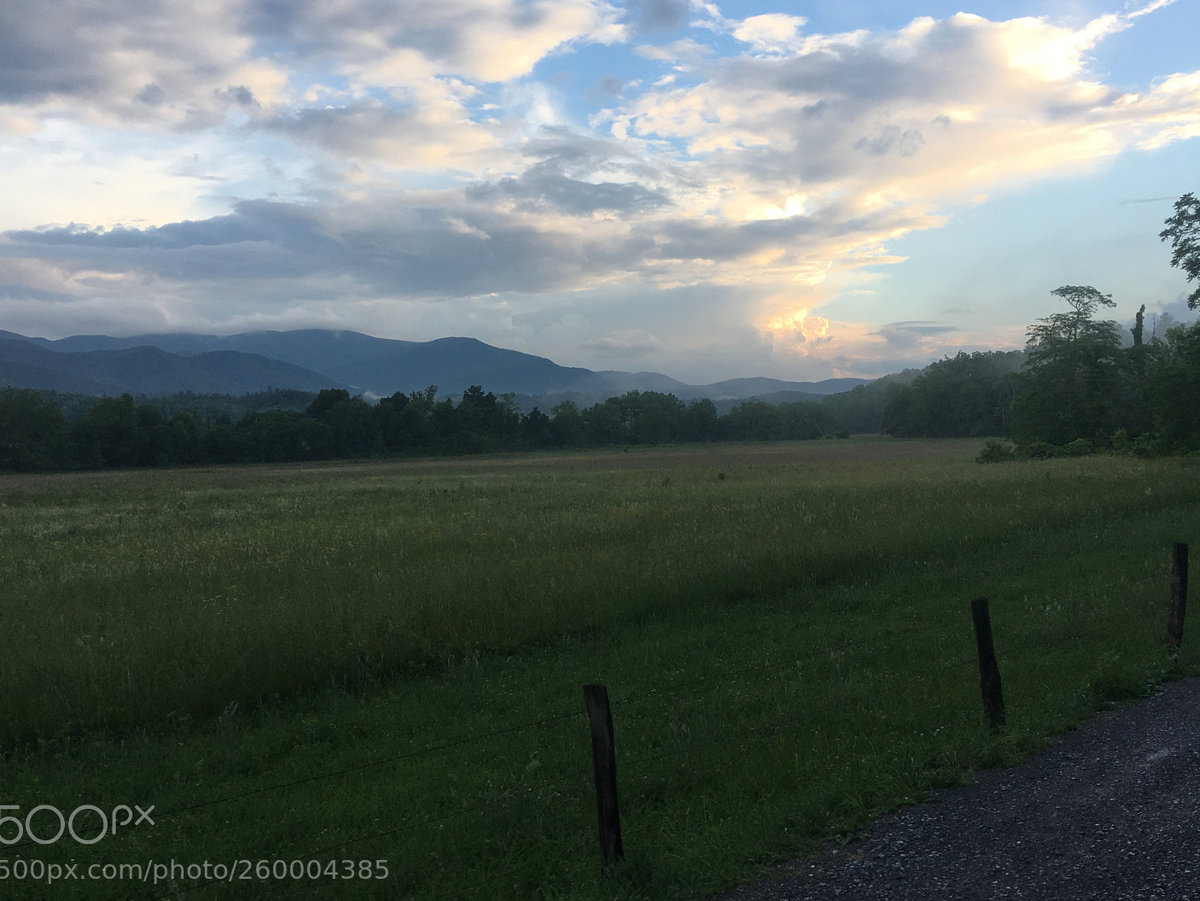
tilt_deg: +0.4
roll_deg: -0.1
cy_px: 424
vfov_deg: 42.9
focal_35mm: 33
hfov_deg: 55.3
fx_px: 1144
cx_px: 626
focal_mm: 4.15
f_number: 2.2
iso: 25
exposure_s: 1/283
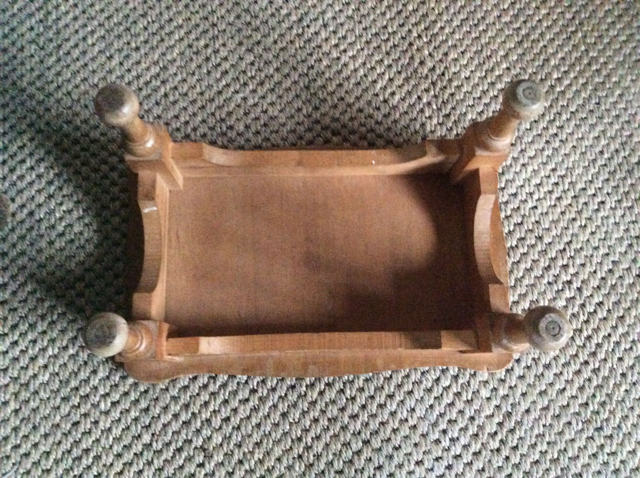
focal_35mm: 32
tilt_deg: -77.9
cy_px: 239
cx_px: 320
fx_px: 591
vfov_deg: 44.1
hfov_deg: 56.9
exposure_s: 1/17
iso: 800
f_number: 2.4
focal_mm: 3.3
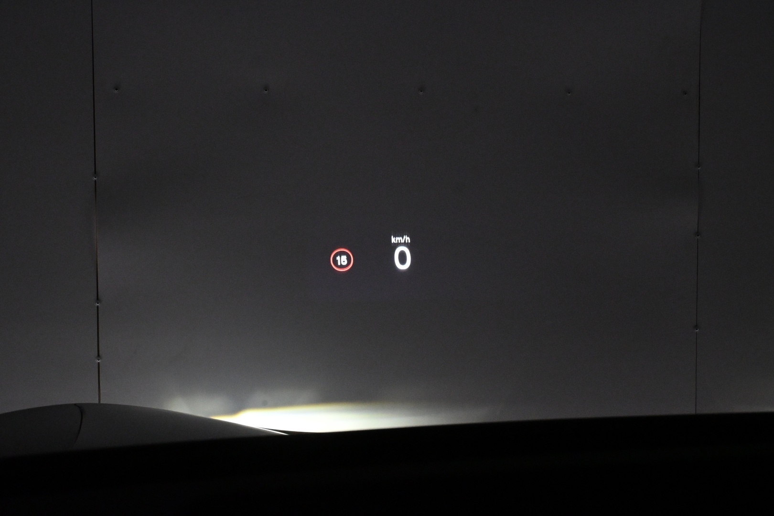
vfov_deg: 24.4
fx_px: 1193
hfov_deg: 35.9
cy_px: 258
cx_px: 387
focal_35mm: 56
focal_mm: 37
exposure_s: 1/500
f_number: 13
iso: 4000
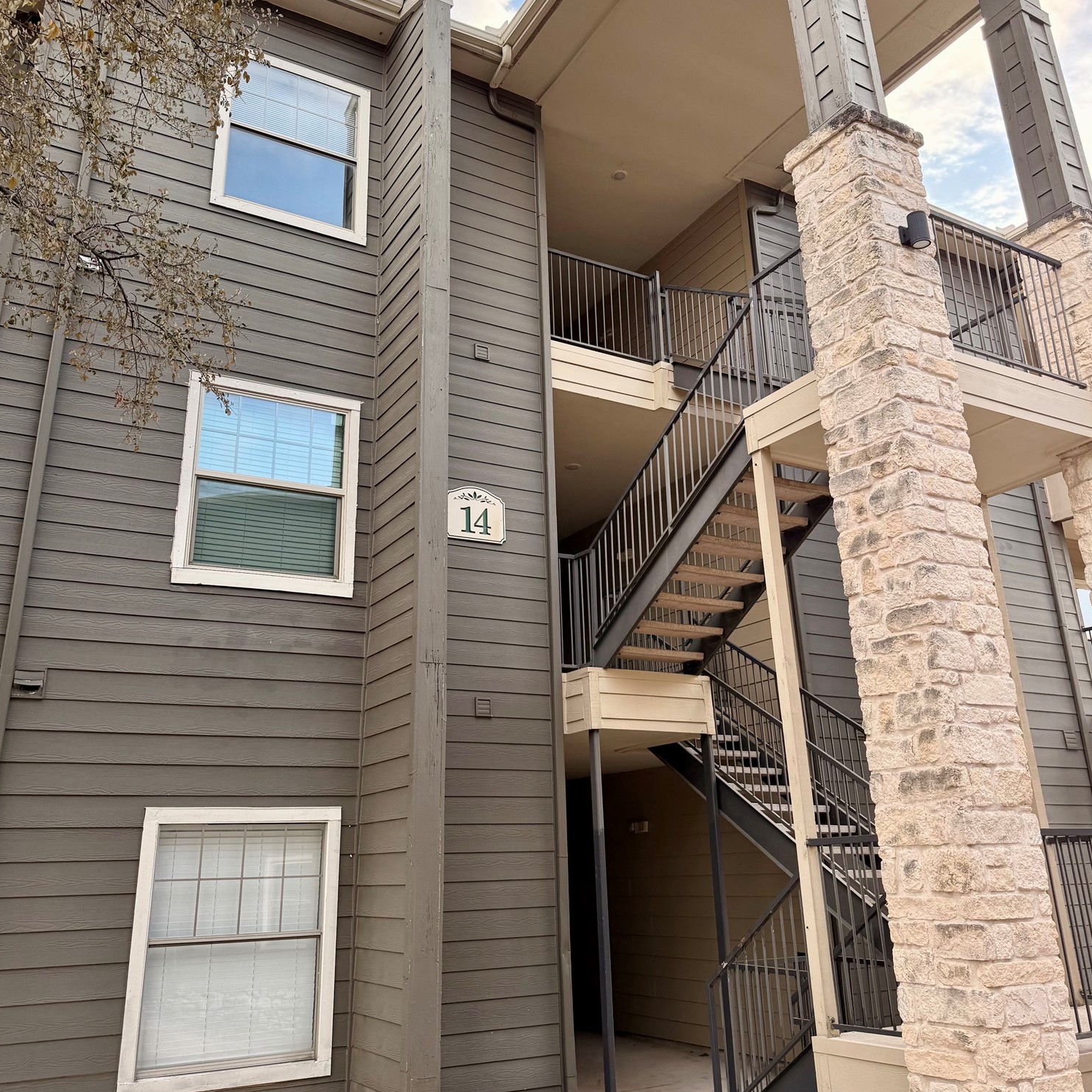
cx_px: 539
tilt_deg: +20.8
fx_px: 1035
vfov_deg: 55.3
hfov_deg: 55.6
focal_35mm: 29
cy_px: 456
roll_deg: +1.8
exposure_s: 1/255
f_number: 1.78
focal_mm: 6.76
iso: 100
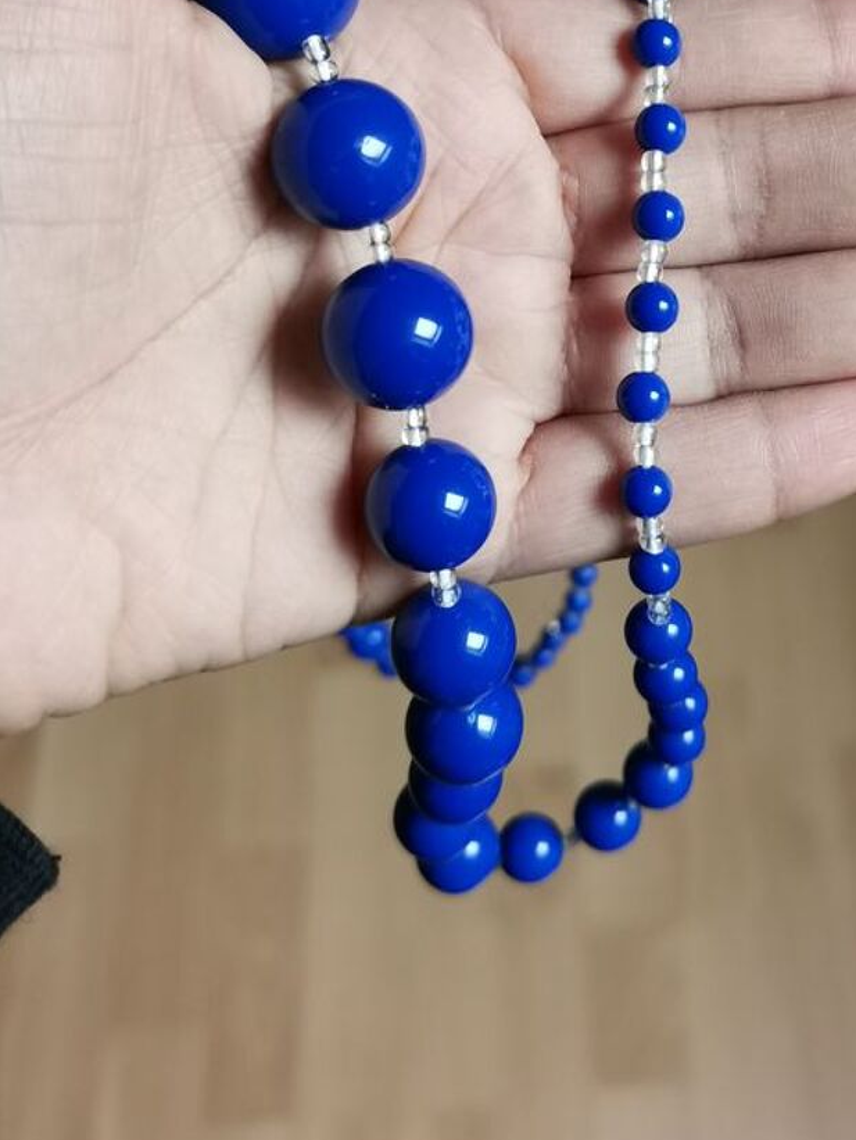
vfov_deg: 39.2
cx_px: 647
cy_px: 266
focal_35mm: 47
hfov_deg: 30.4
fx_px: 1549
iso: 250
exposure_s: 1/50
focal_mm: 5.58
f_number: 1.8
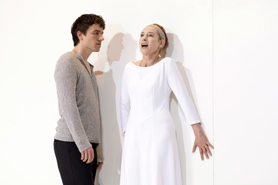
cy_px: 92
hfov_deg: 10.3
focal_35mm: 200
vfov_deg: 6.9
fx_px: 1543
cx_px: 139
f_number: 4.5
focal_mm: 200
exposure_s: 1/200
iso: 640
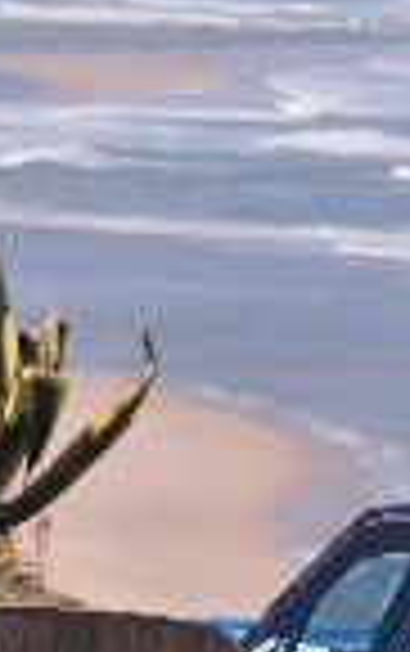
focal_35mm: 567
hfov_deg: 2.3
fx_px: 10107
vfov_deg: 3.7
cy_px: 546
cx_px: 604
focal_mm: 120
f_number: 6.3
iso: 250
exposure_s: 1/800
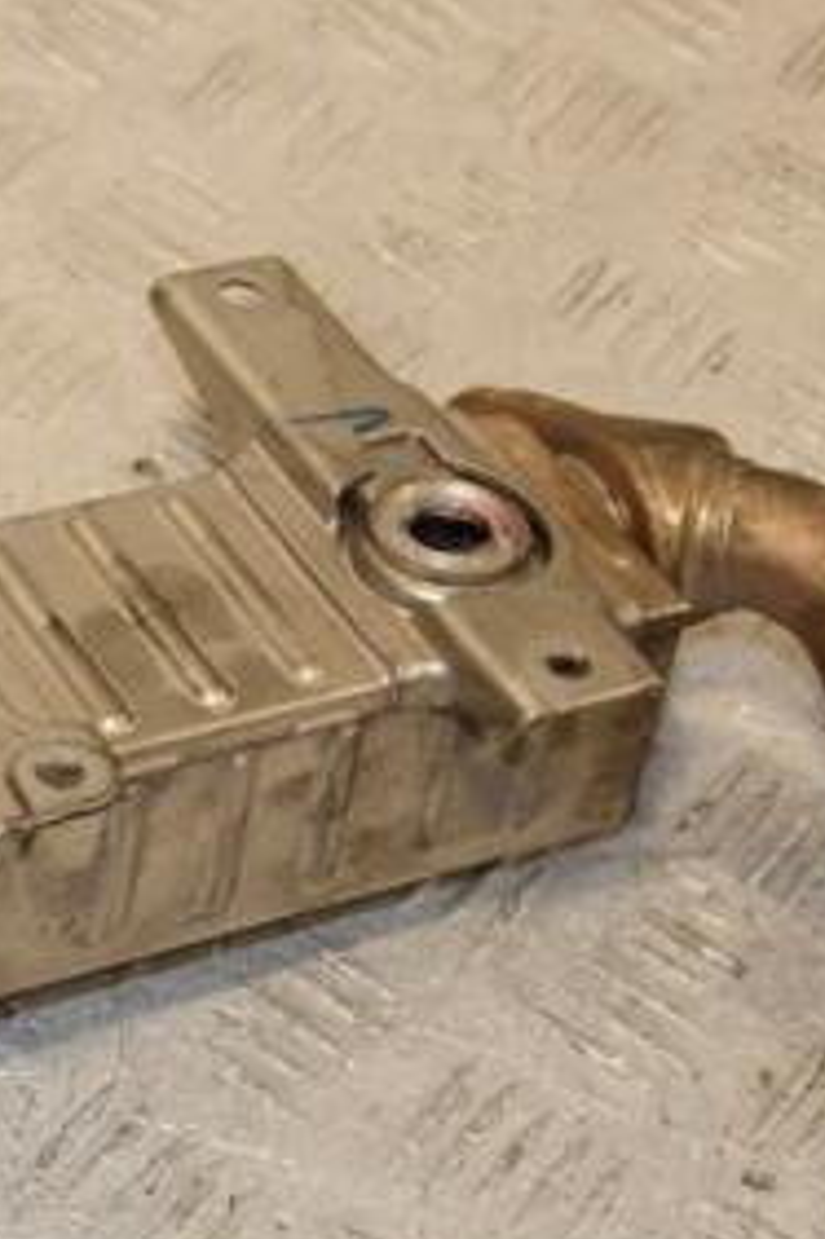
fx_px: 3857
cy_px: 772
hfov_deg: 12.1
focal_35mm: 112
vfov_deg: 18.2
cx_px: 18
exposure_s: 1/200
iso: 800
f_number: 9
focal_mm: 35
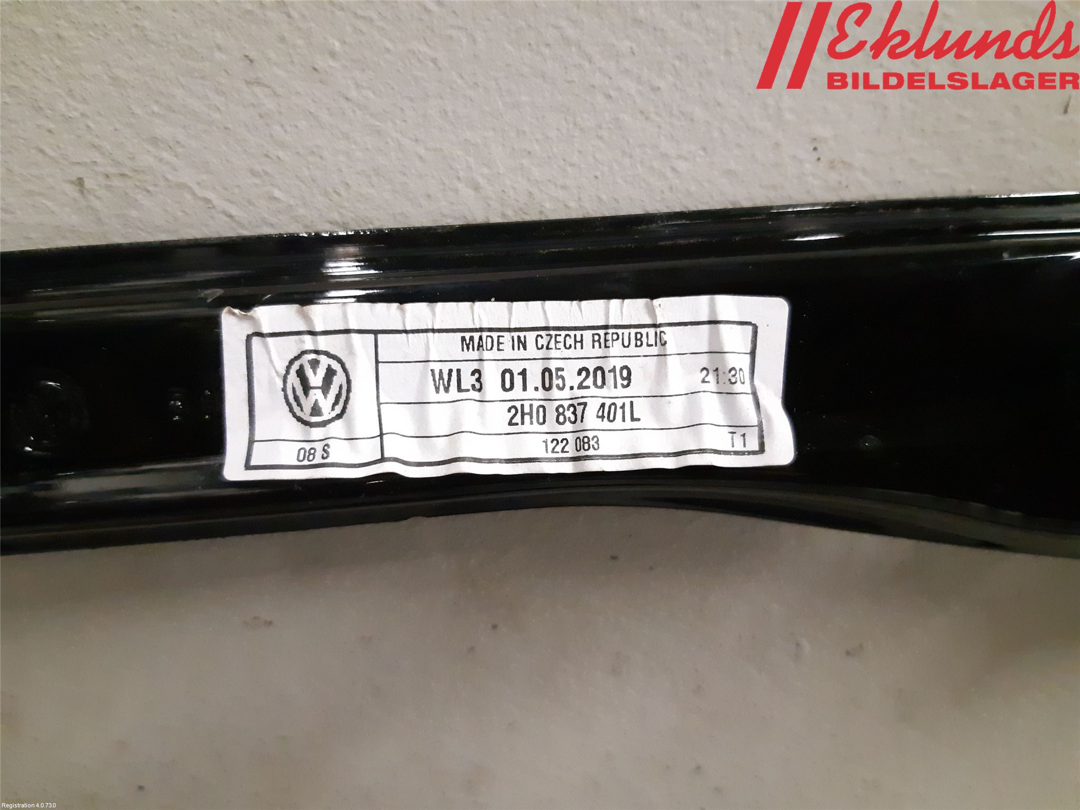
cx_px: 540
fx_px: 811
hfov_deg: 67.3
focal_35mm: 26
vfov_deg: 53.1
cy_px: 405
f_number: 1.7
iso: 800
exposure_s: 1/177
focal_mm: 3.93
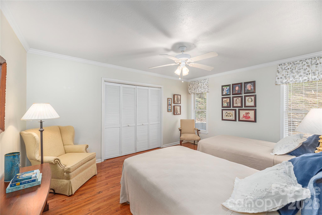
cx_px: 161
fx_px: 125
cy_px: 108
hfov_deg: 104.2
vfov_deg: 81.2
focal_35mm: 14
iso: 320
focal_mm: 14
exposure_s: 1/160
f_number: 8
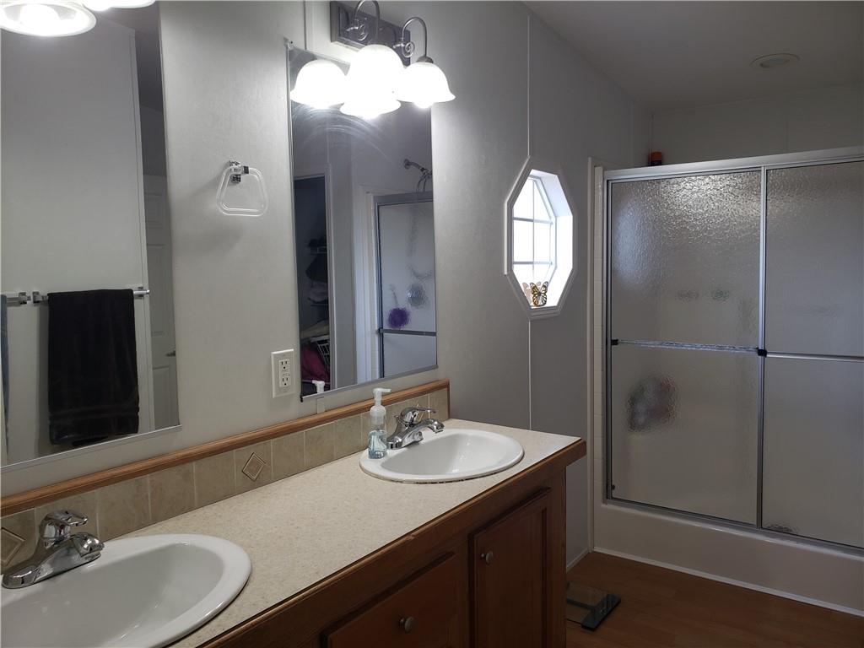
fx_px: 649
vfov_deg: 53.1
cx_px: 432
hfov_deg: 67.3
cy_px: 324
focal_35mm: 26
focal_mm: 4.3
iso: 80
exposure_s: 1/60
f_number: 2.4
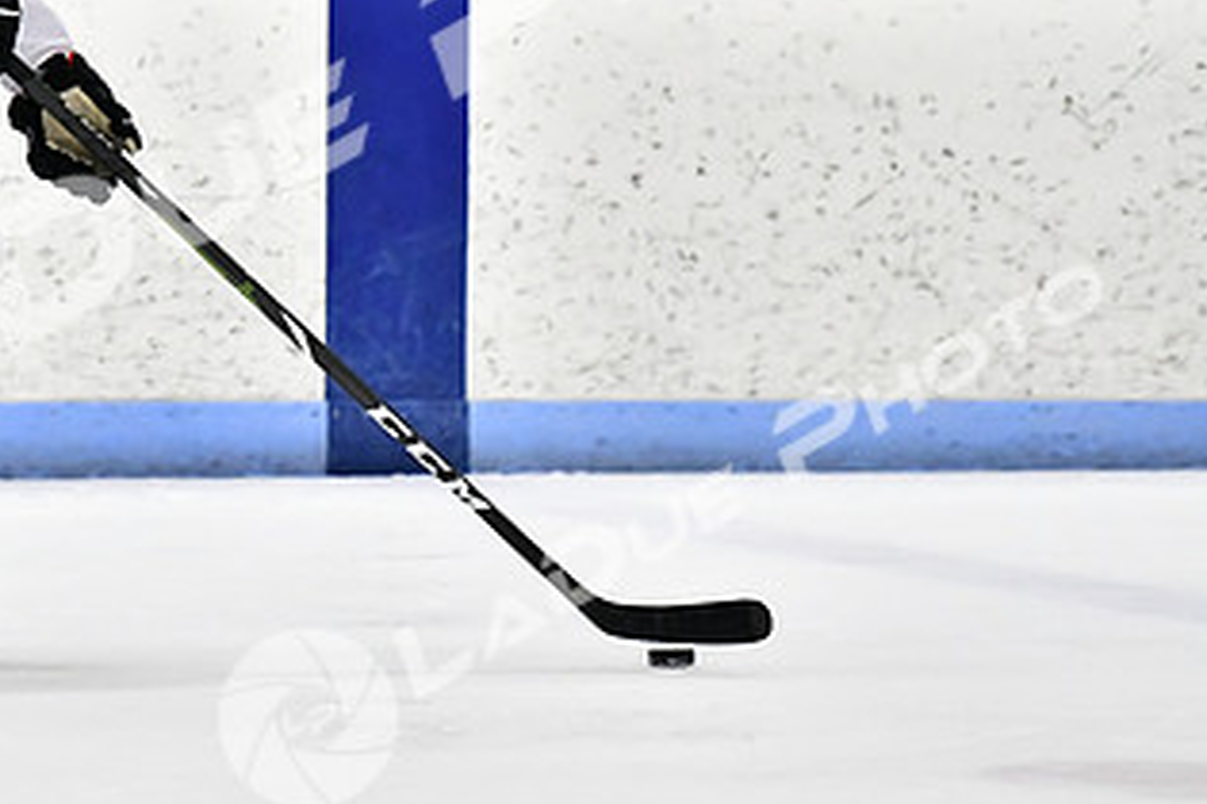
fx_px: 11563
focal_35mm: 345
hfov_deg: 6.0
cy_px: 155
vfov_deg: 4.0
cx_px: 211
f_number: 2.8
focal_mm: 125
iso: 6400
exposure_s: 1/1600
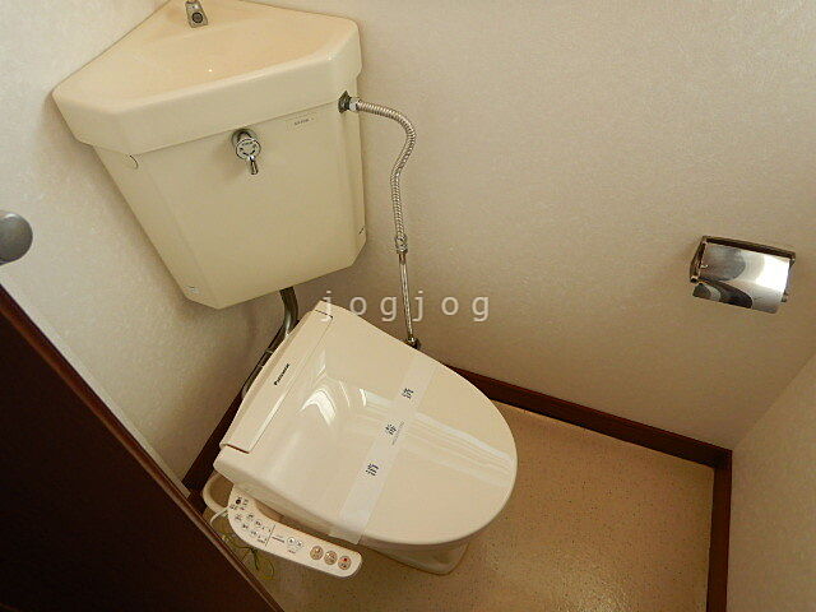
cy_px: 306
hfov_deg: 71.6
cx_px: 408
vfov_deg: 56.8
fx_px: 566
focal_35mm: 24
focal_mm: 4.3
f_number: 2.8
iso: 125
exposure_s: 1/60
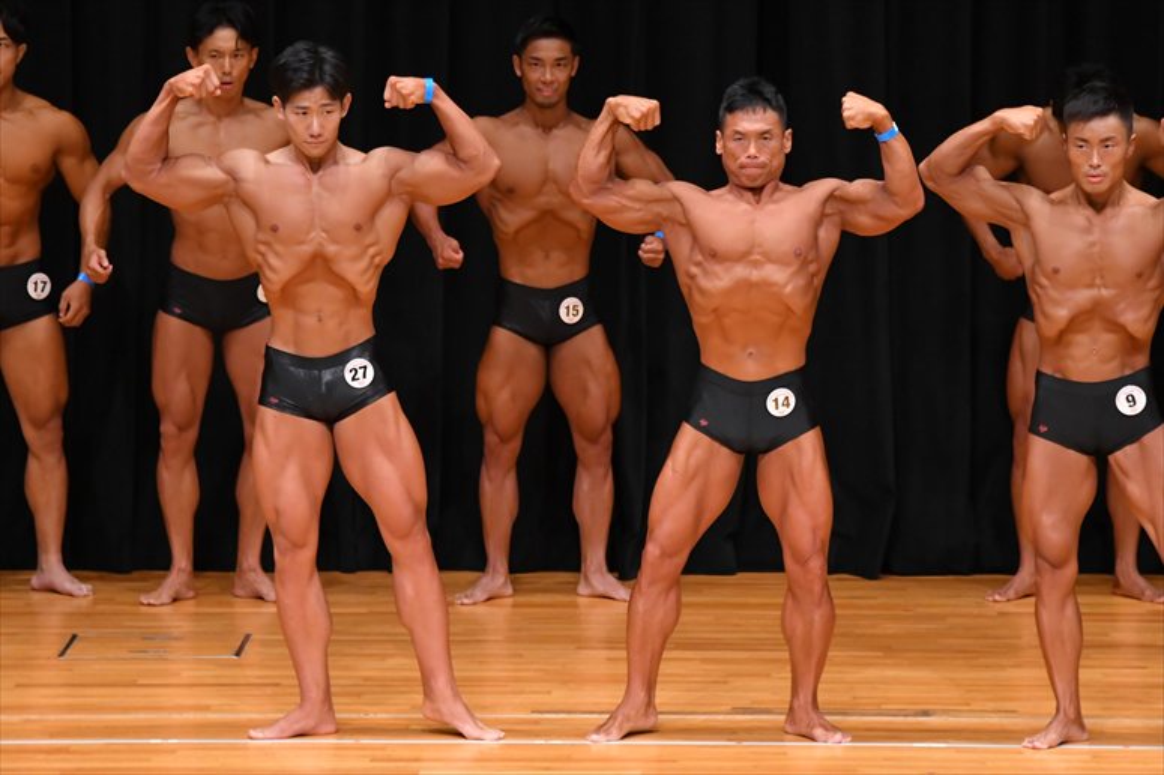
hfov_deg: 7.2
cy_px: 388
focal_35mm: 285
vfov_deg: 4.8
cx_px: 582
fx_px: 9211
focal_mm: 190
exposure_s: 1/400
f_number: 5.6
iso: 4000
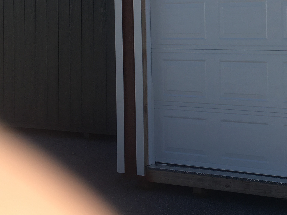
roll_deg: +2.3
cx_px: 295
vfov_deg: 19.2
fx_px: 622
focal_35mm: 75
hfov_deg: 24.6
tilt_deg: +1.1
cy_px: 10
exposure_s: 1/1166
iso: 25
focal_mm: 4.15
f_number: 2.2
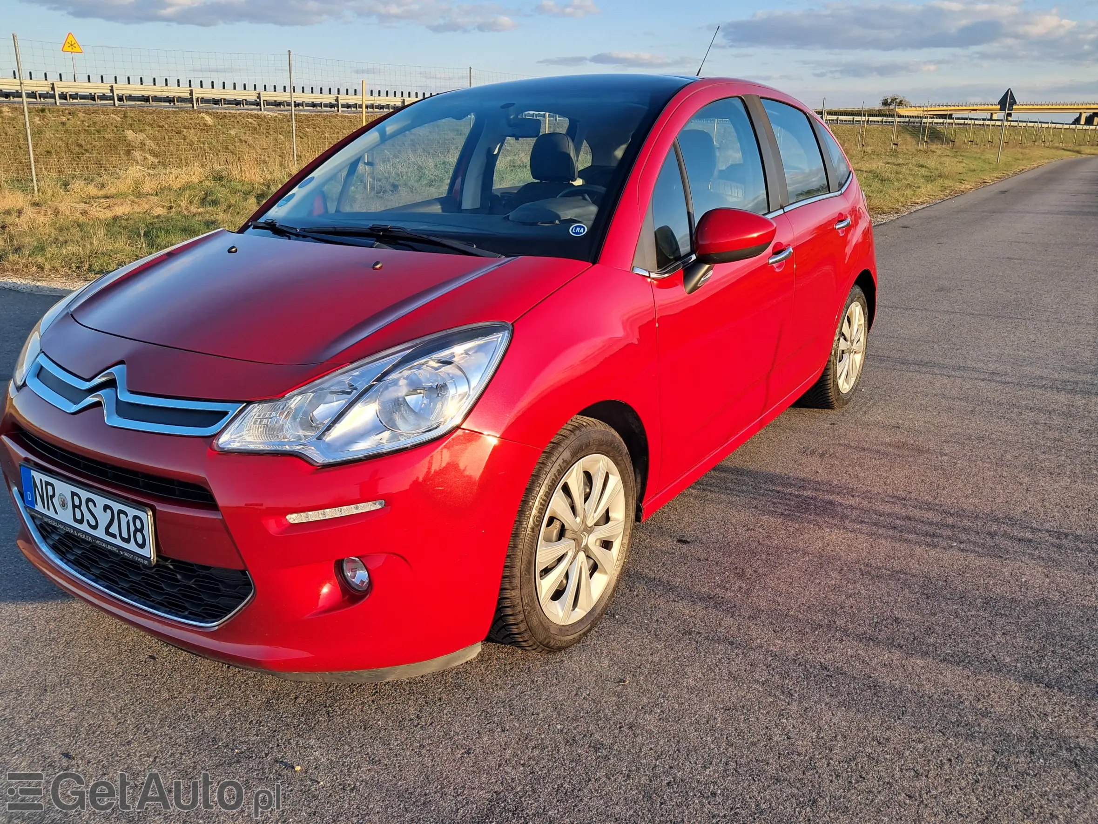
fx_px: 856
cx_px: 549
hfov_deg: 65.3
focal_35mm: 27
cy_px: 412
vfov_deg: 51.4
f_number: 1.8
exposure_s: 1/183
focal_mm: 4
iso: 50
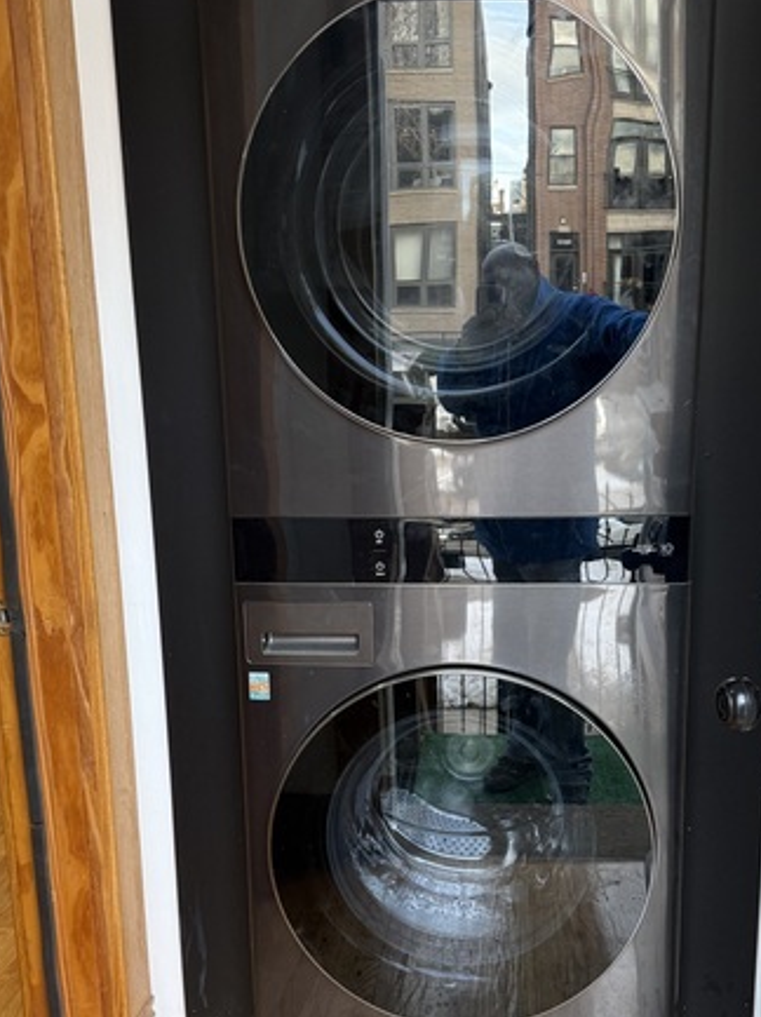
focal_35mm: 37
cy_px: 563
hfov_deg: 38.6
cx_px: 423
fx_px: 1086
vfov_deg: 50.1
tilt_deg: -12.6
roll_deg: +0.4
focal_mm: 6.76
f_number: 1.78
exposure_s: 1/120
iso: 200
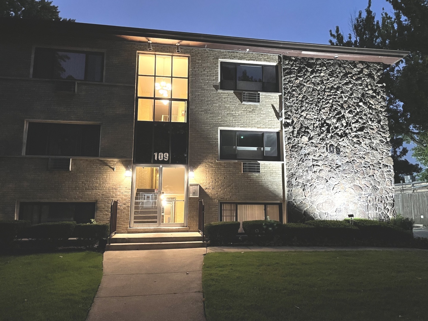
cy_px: 160
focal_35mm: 26
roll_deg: -0.2
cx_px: 214
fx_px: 321
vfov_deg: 53.1
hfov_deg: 67.3
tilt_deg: +9.6
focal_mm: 4.2
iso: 800
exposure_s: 1/30
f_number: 1.6
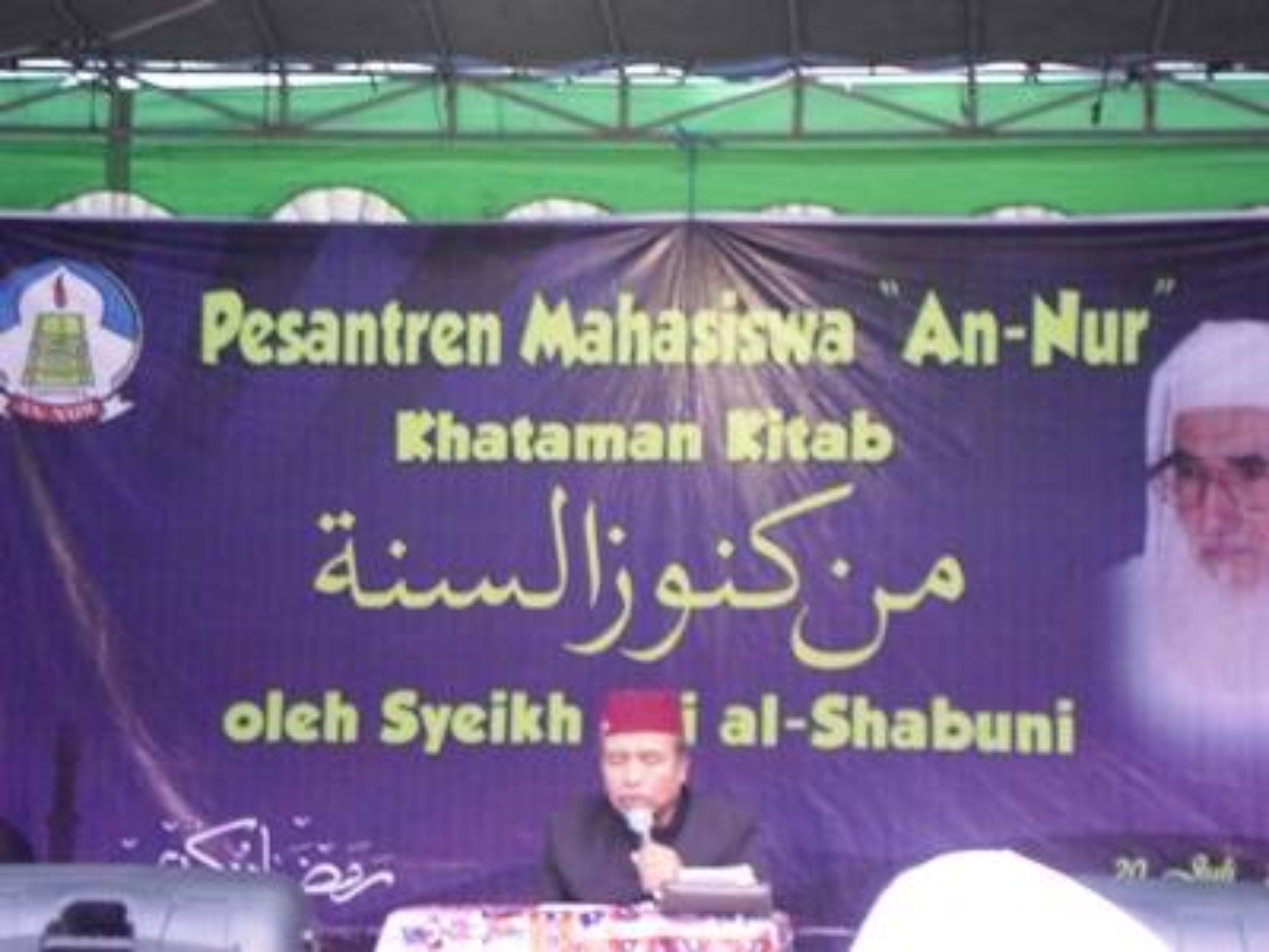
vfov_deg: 18.2
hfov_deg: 24.1
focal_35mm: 81
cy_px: 476
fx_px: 2969
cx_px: 634
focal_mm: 14.6
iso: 400
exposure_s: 1/30
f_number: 4.7
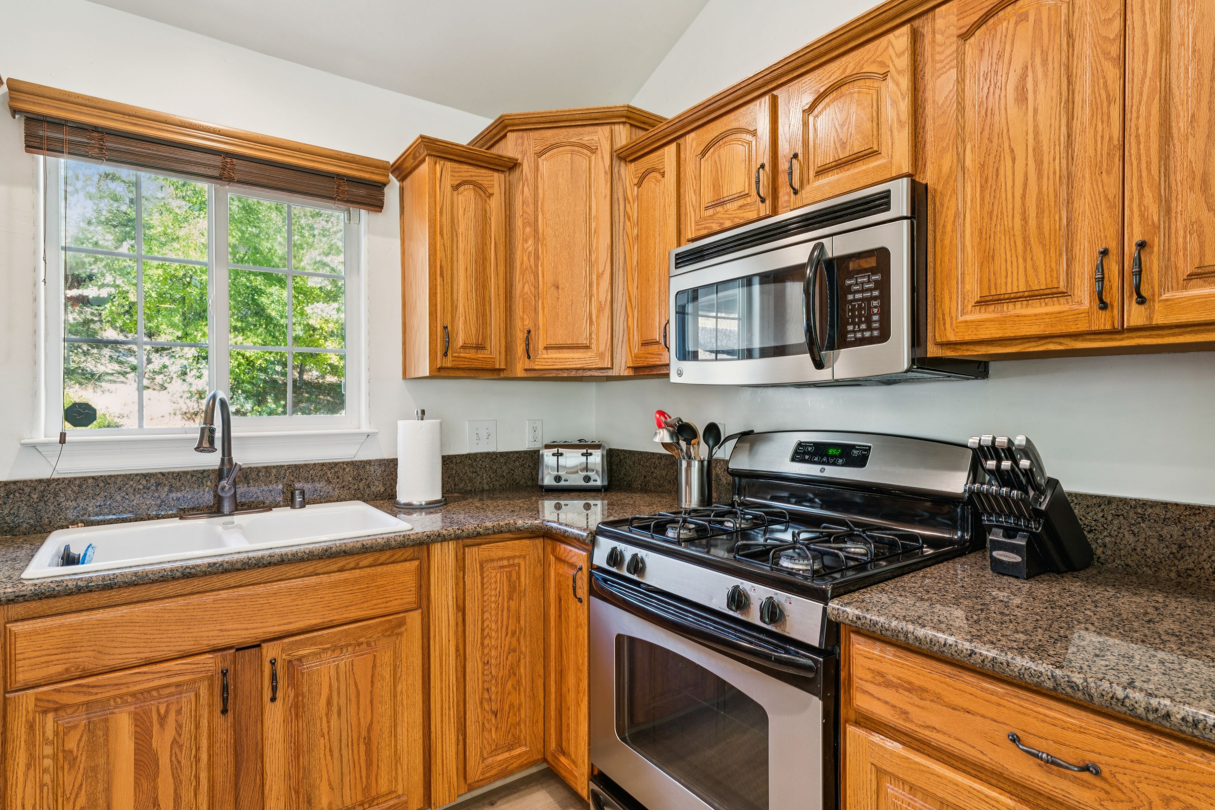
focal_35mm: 18
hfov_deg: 89.4
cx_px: 608
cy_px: 405
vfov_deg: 66.8
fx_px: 614
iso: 100
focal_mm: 18.2
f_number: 13
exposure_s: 2
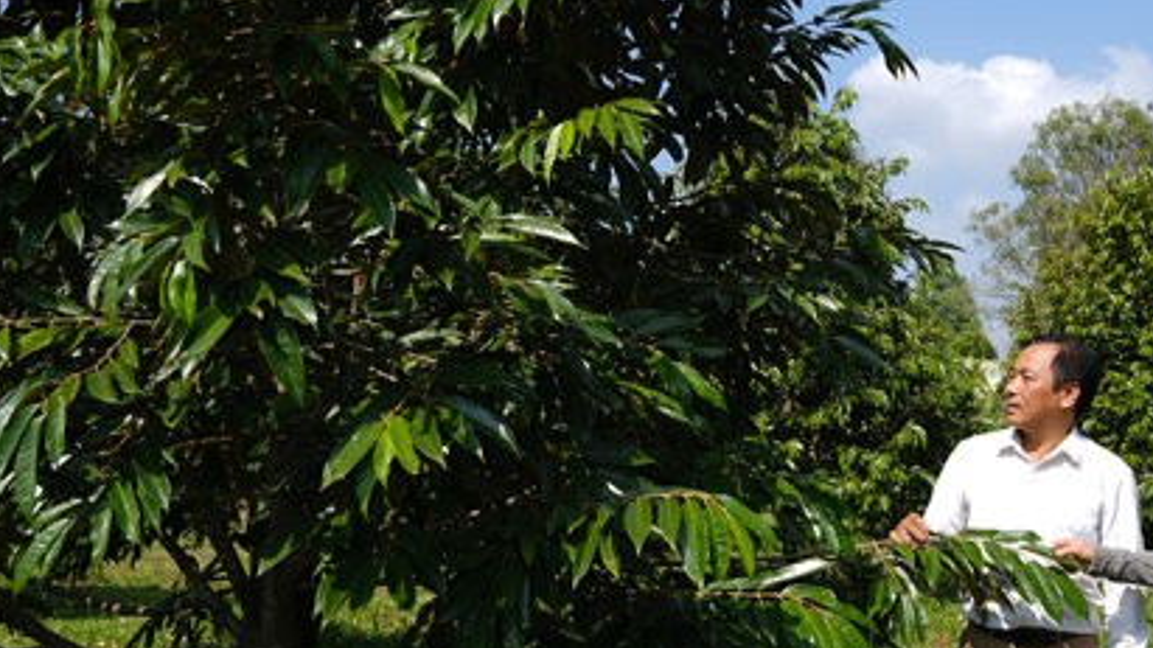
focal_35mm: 44
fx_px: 1345
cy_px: 362
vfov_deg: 27.1
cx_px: 743
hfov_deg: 45.9
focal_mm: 21.2
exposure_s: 1/1000
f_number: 4
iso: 125
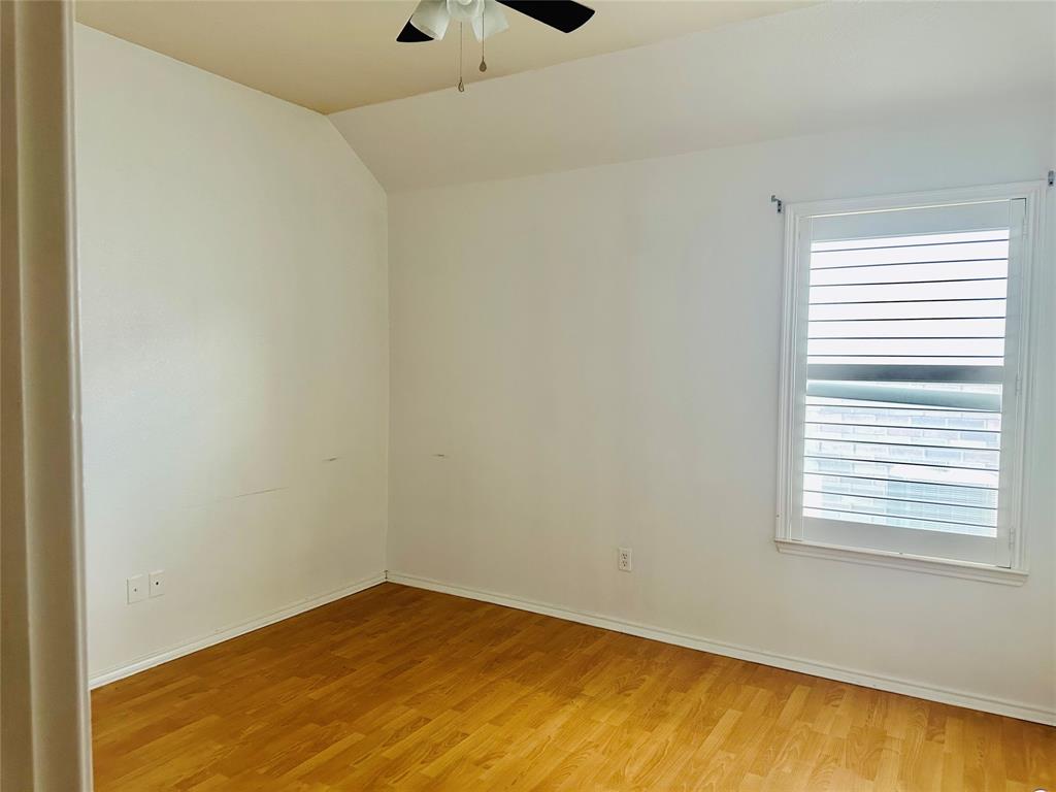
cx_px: 528
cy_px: 396
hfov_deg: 71.6
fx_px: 732
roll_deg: -0.9
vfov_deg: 56.8
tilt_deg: -2.5
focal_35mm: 24
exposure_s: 1/60
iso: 320
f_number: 1.78
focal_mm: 6.86
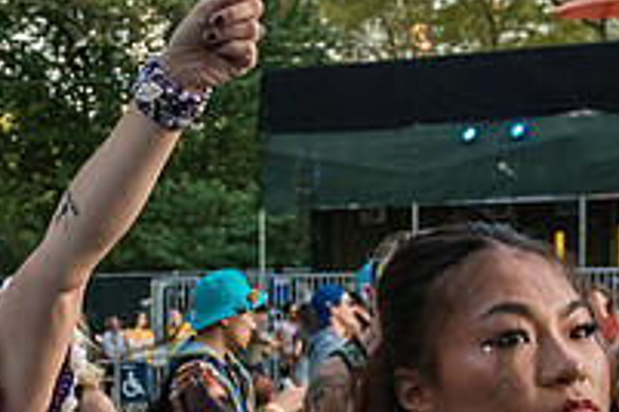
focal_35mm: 104
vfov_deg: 13.0
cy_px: 401
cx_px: -77
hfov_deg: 18.8
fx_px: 1788
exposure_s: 1/320
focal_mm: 31
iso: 2000
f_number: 4.5
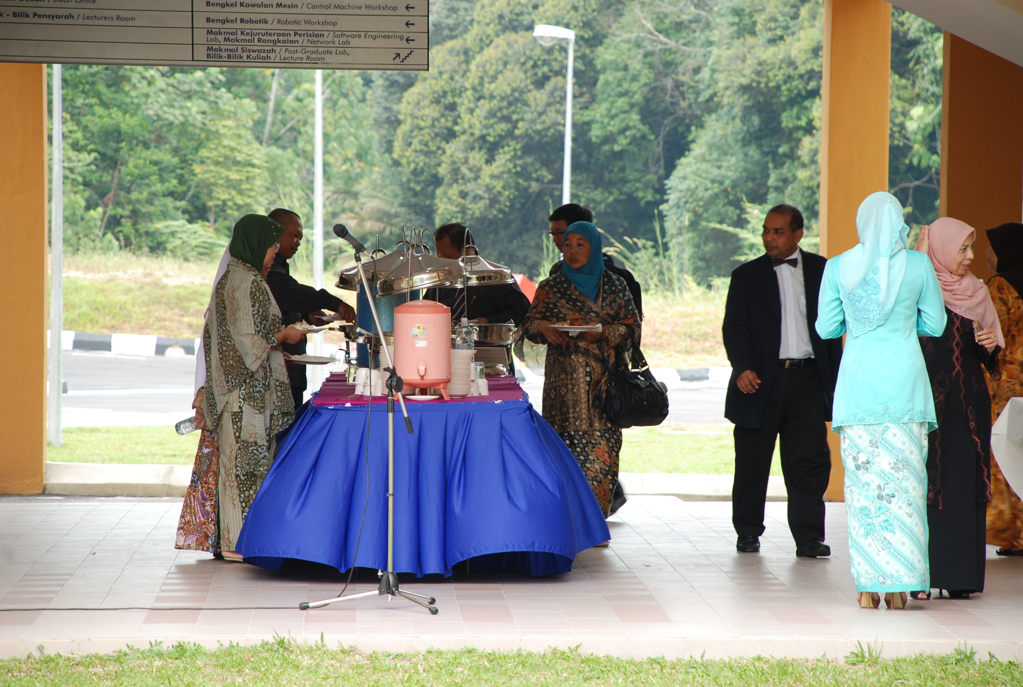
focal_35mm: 202
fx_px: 5766
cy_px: 344
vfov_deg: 6.8
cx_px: 512
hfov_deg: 10.1
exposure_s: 1/60
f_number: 5.6
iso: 200
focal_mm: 135
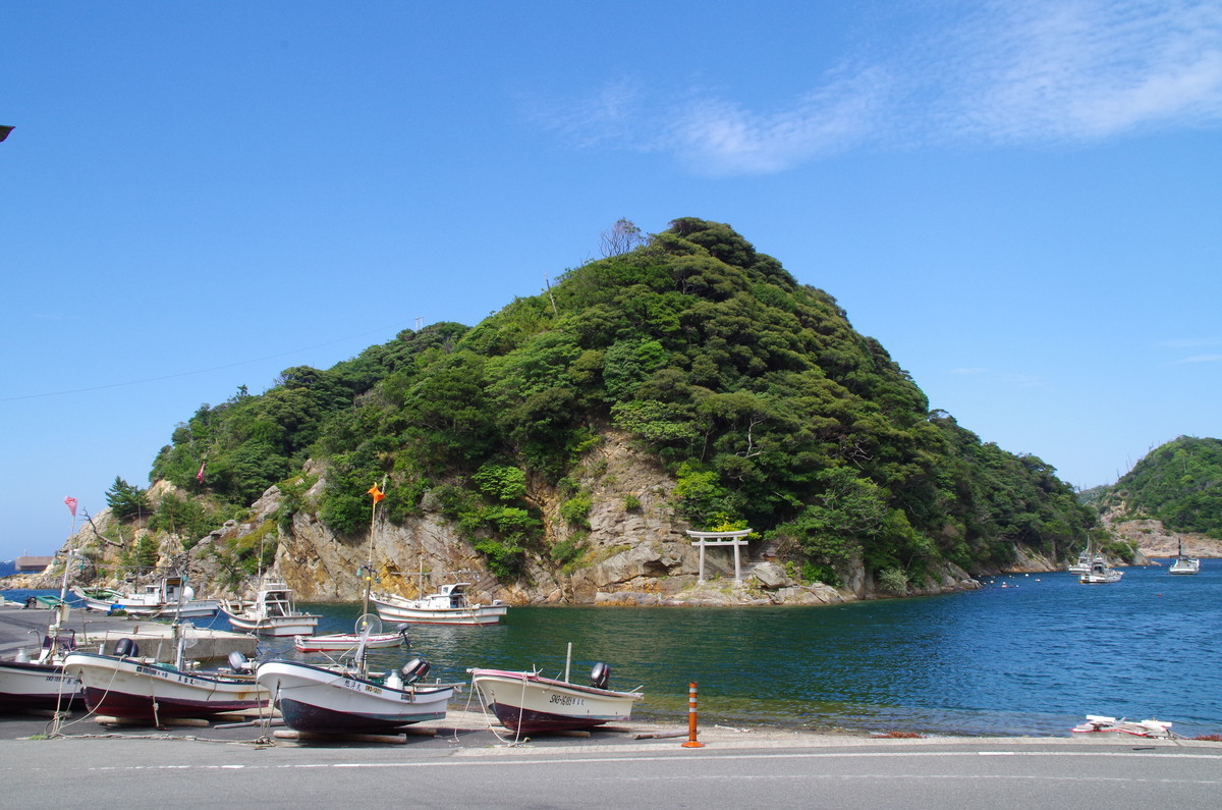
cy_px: 405
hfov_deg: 53.2
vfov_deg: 36.7
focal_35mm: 36
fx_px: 1220
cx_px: 611
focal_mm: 24
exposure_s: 1/200
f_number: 14
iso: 400
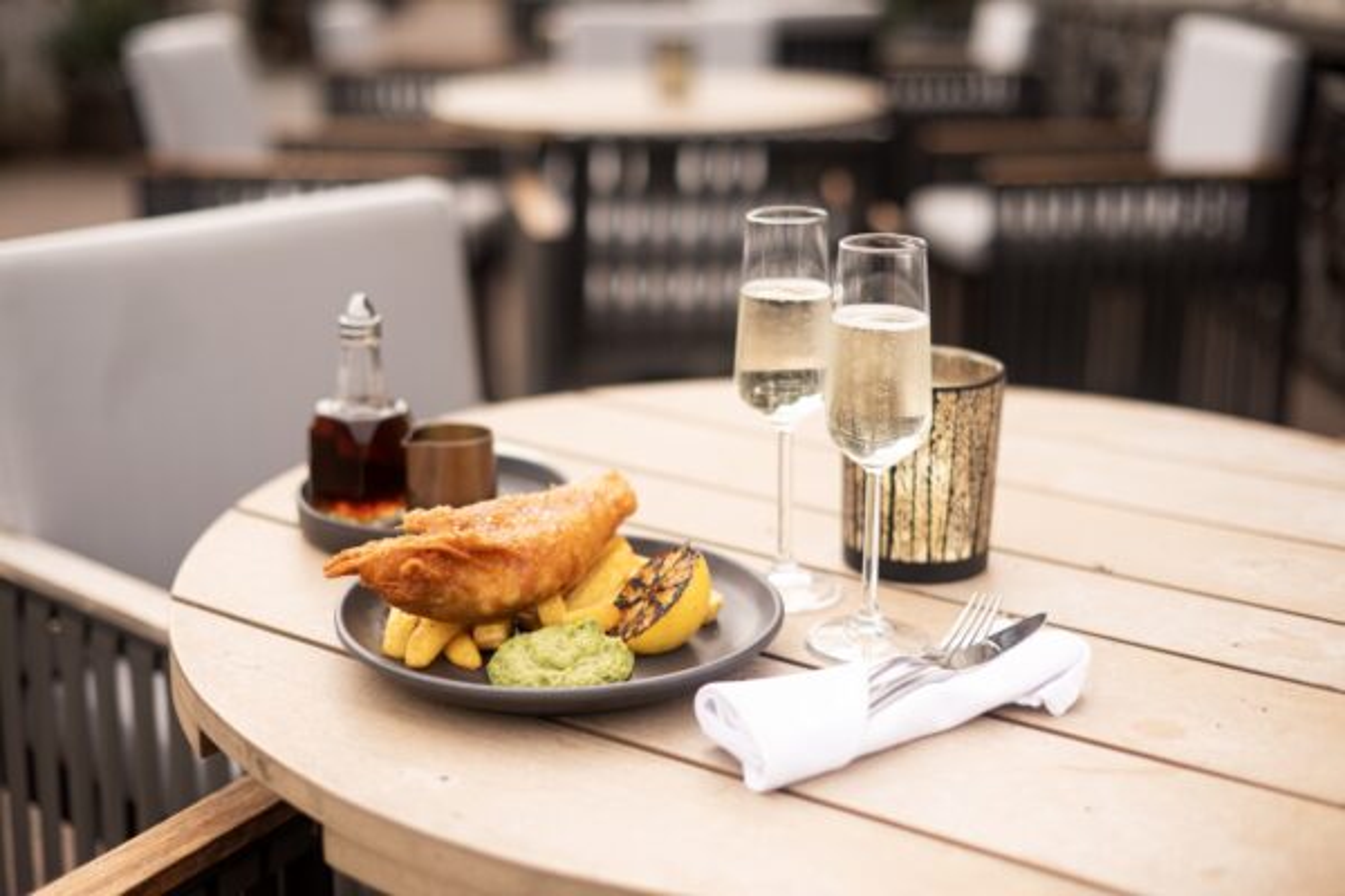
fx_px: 1868
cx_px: 672
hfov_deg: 39.6
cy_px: 448
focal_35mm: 50
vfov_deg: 27.0
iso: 100
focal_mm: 50
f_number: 2
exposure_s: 1/2500
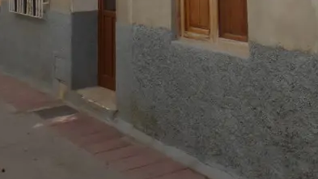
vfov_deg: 14.1
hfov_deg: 29.7
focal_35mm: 71
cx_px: 191
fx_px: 599
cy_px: -185
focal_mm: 4.3
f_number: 4
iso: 100
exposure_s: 1/500
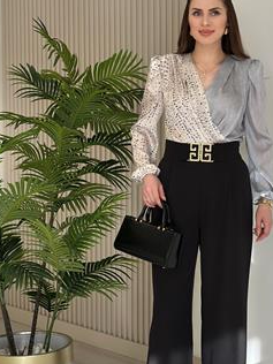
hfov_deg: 18.1
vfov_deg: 24.1
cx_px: 196
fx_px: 852
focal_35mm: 81
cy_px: 157
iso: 80
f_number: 1.78
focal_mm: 6.86
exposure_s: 1/482
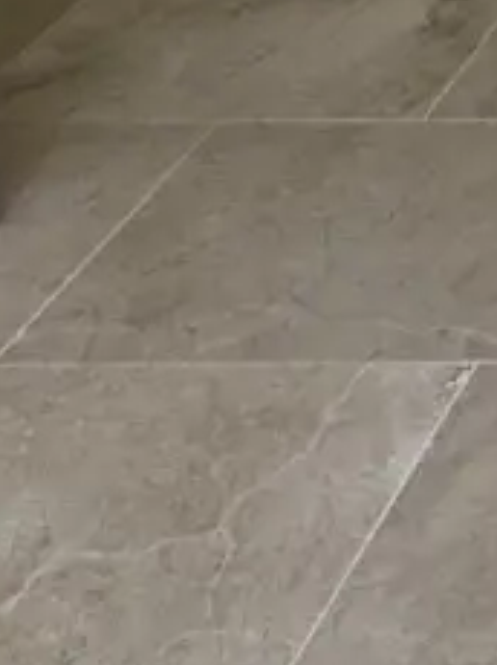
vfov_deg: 11.7
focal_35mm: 117
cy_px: -1180
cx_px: 1404
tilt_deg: +1.2
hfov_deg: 10.0
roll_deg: +0.6
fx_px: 2244
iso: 64
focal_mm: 2.22
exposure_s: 1/99
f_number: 2.2
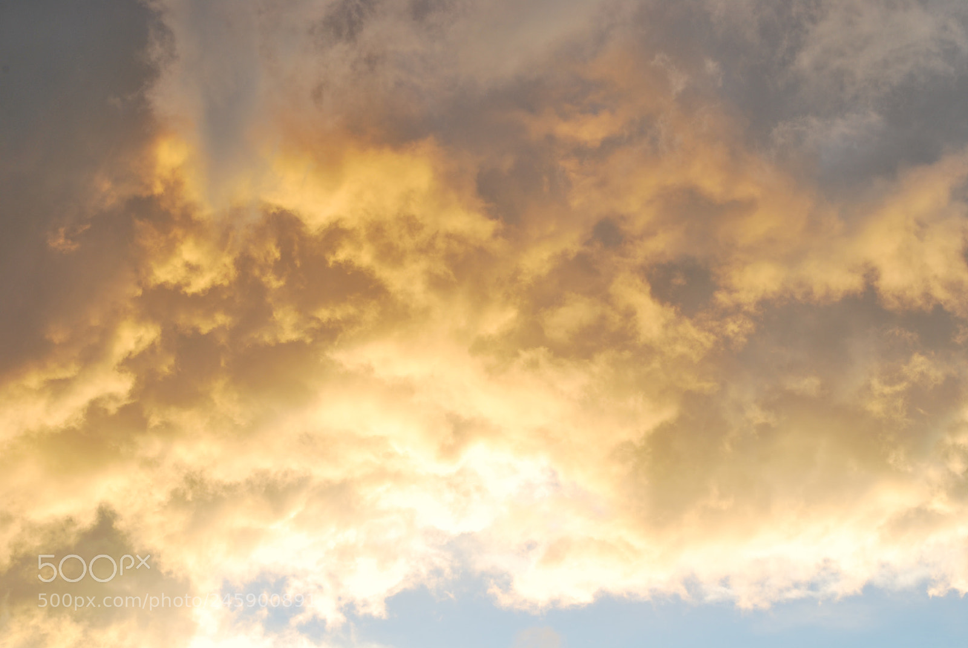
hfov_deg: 24.6
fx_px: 2221
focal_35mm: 82
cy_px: 324
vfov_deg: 16.6
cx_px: 484
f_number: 13
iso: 100
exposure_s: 1/15
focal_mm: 55
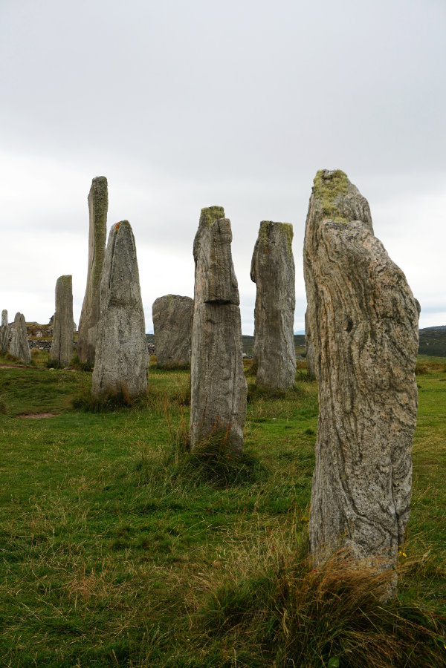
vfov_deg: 45.0
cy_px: 334
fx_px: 808
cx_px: 223
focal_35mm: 44
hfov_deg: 30.8
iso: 100
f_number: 7.1
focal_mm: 29
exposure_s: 1/60
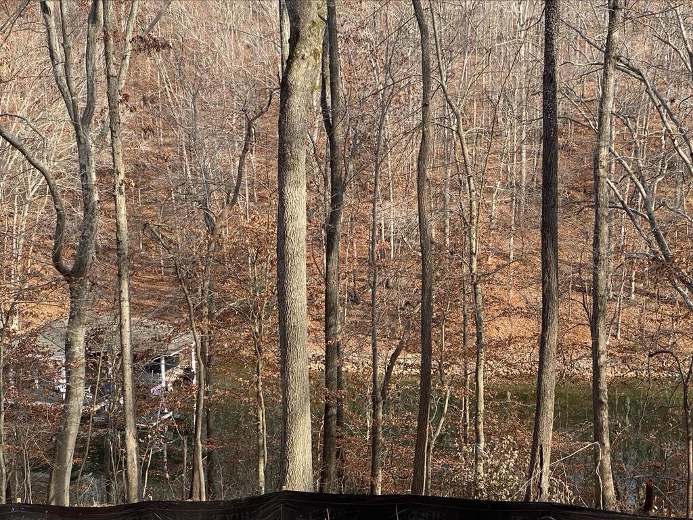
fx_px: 1041
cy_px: 260
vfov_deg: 28.0
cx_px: 346
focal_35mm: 52
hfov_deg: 36.8
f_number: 2
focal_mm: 6
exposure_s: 1/393
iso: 20
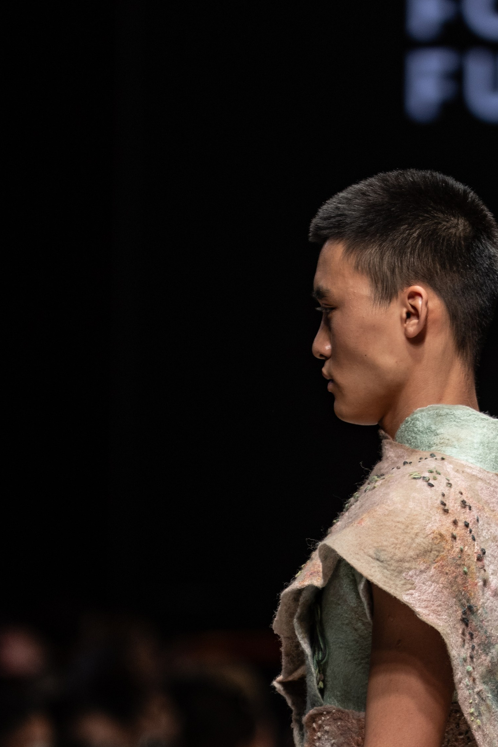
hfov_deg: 3.3
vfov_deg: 5.0
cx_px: 383
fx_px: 8590
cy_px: 627
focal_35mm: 414
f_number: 2.8
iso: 200
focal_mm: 152.7
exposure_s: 1/320
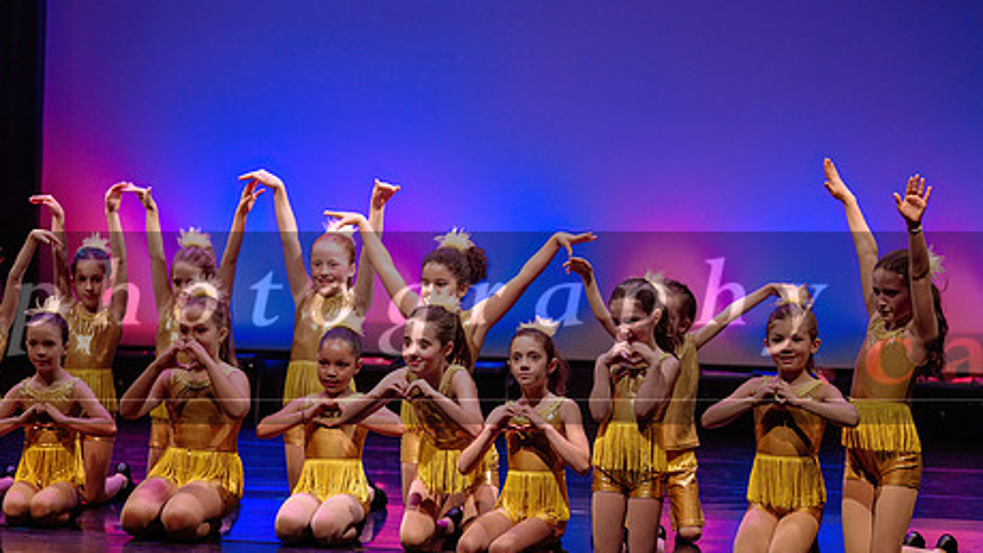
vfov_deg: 9.1
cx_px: 378
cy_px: 214
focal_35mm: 133
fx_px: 3466
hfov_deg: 16.1
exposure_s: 1/320
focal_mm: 86
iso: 1600
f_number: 2.8
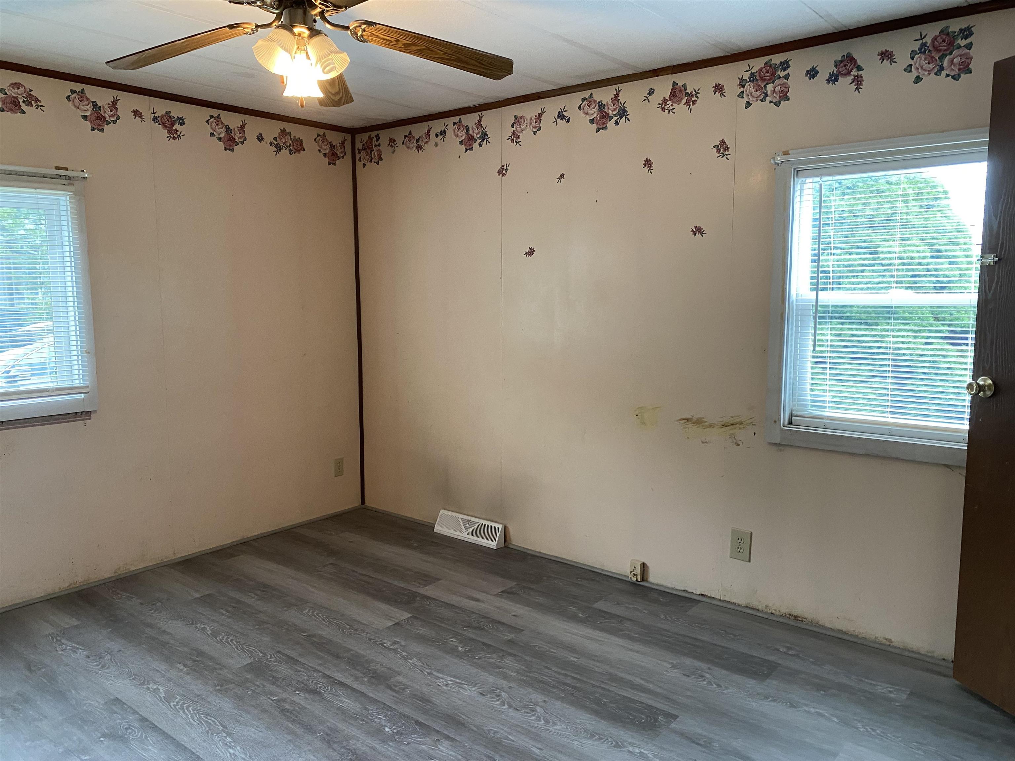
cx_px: 508
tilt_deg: -7.5
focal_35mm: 26
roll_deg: -0.1
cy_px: 380
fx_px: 762
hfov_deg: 67.3
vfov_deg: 53.1
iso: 250
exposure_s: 1/60
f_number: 1.8
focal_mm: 4.25
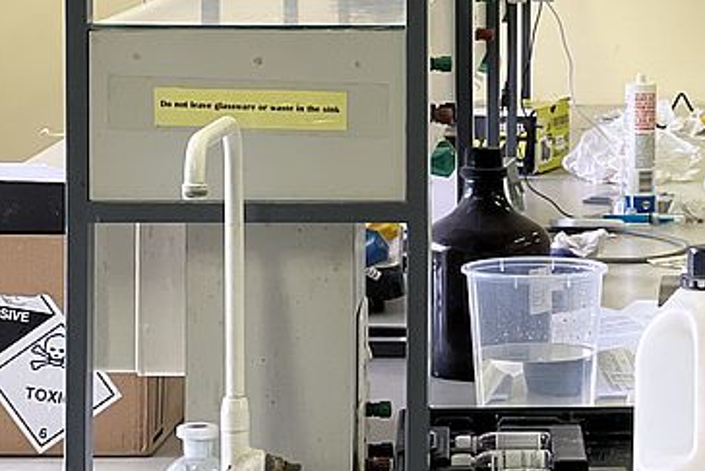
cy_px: 83
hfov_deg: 11.6
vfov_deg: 7.8
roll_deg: -0.2
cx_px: 699
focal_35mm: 176
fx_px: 3448
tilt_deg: -4.3
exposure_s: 1/33
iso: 125
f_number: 2.8
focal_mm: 9
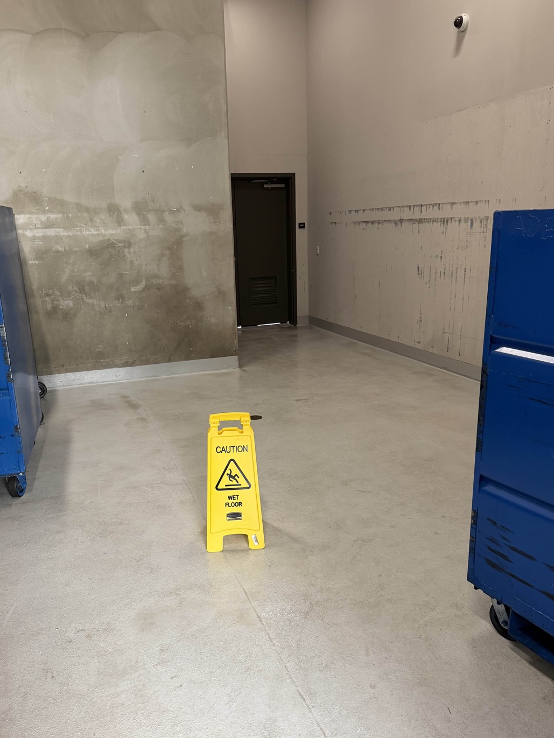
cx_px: 261
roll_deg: +1.3
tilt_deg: -16.7
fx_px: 597
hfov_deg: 49.7
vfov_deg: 63.4
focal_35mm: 28
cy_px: 385
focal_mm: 6.76
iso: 250
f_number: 1.78
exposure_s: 1/60
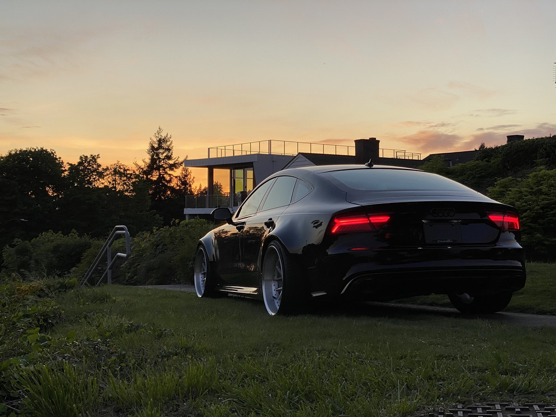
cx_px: 278
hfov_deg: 36.8
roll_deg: -1.1
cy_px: 208
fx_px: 835
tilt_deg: +0.1
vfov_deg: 28.0
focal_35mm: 52
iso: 20
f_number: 2
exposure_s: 1/122
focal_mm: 6
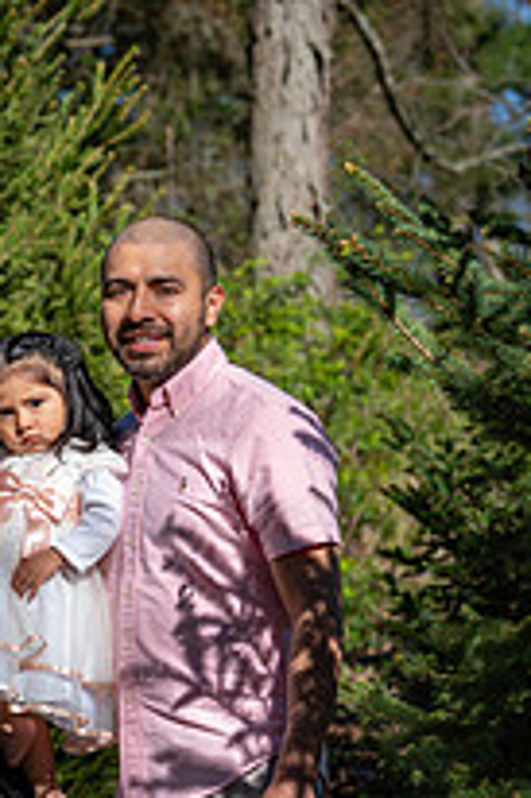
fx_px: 3634
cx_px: -17
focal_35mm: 164
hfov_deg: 8.3
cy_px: 728
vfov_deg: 12.4
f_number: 4.5
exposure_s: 1/3200
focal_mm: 75
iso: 400
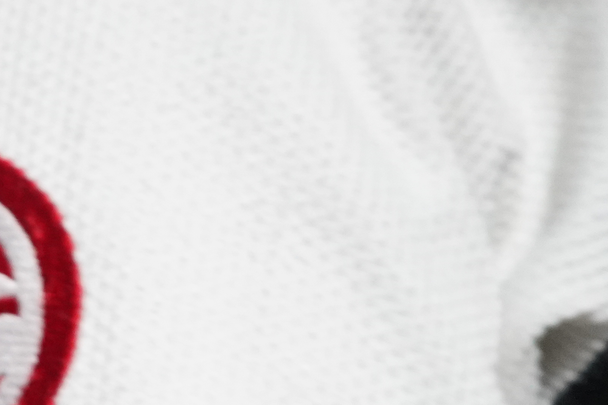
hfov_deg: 17.4
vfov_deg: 12.2
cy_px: 272
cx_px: -136
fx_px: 1891
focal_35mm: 112
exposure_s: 1/400
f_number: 3.5
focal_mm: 30
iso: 8000
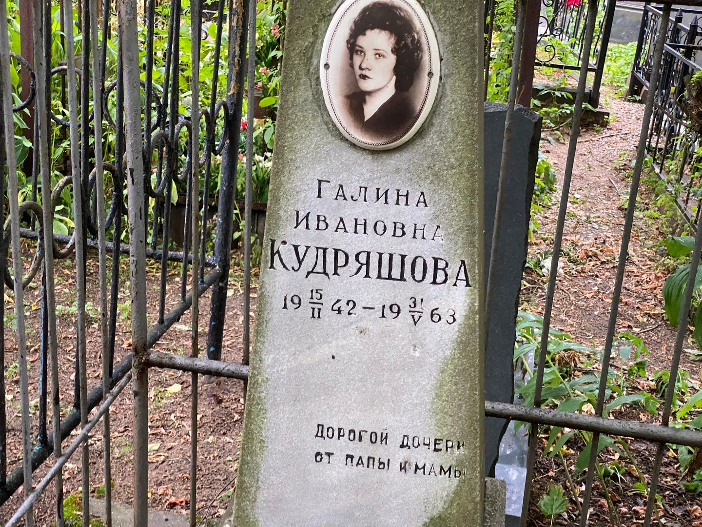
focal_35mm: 52
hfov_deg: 36.8
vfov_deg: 28.0
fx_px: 1055
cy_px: 264
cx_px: 351
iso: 500
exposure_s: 1/60
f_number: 2
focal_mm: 6
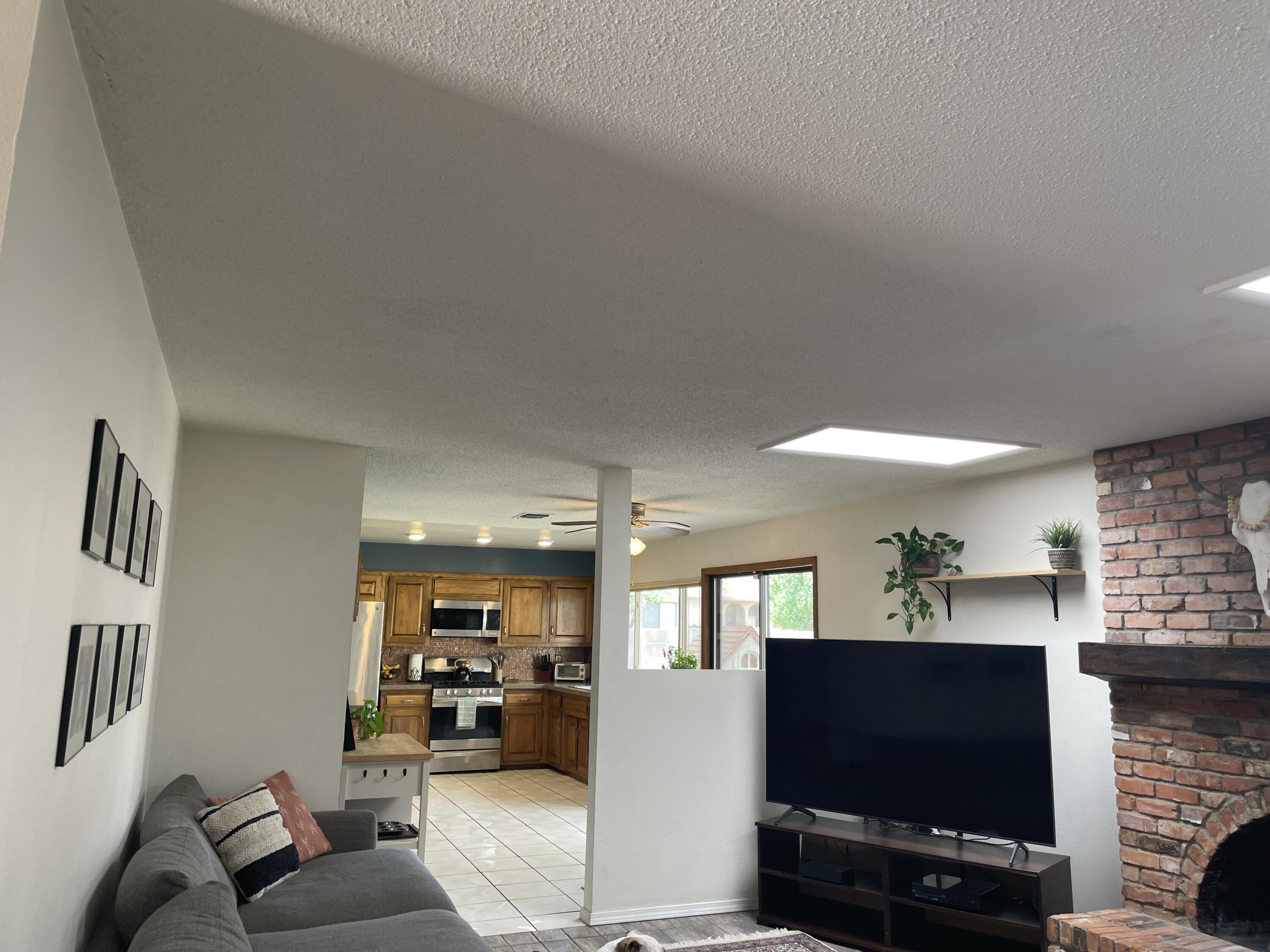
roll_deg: -0.5
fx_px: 954
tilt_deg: +10.0
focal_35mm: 26
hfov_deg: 67.3
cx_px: 635
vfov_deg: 53.1
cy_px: 476
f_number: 1.6
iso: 64
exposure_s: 1/60
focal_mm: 4.2
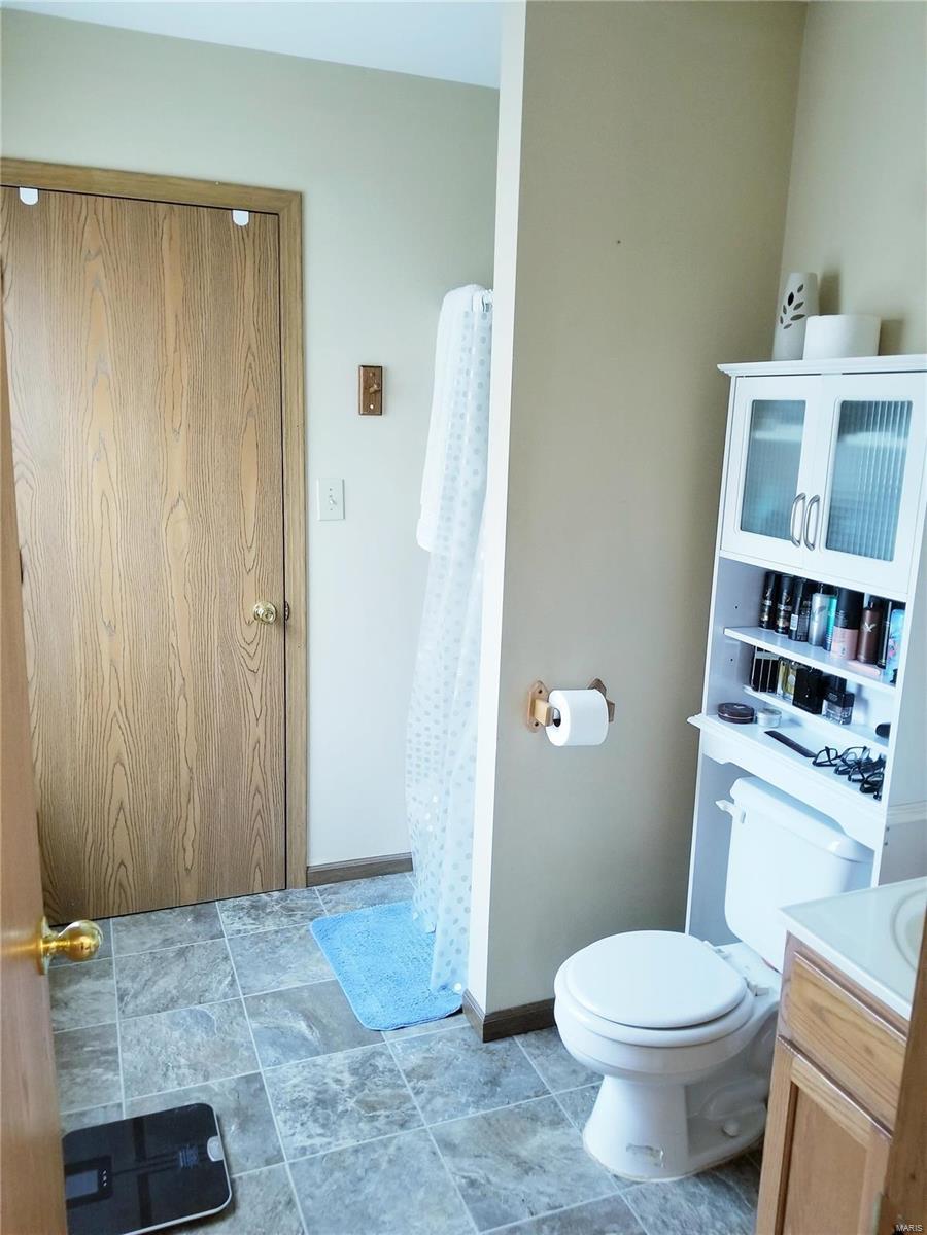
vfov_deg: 67.3
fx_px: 928
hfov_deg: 53.1
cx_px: 464
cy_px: 618
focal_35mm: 26
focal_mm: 4.25
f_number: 1.7
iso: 200
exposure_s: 1/13
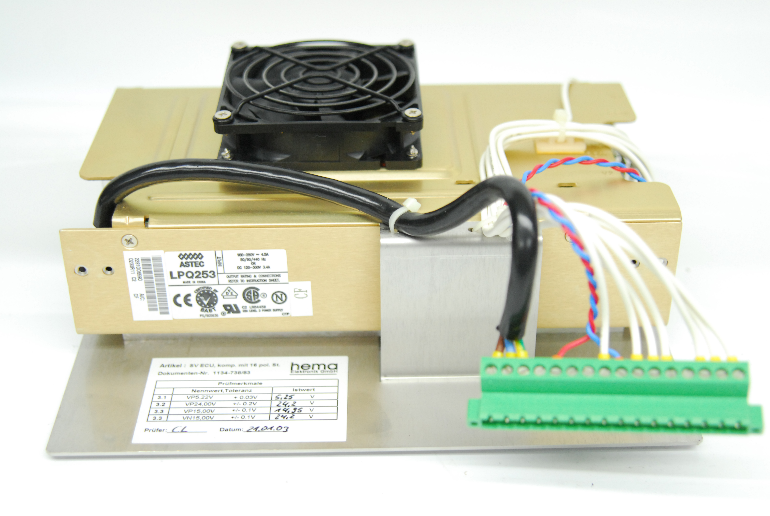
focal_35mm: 57
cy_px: 258
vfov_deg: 23.8
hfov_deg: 35.0
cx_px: 385
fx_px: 1221
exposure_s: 1/100
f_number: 3.2
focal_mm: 38
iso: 800
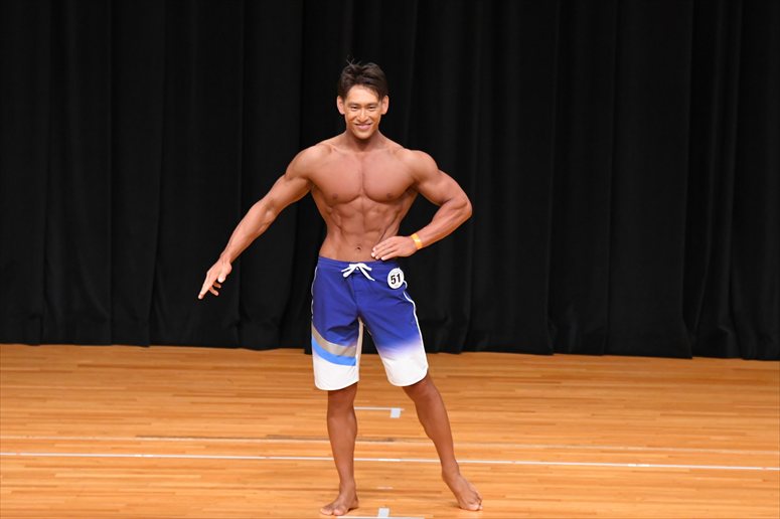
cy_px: 260
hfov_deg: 7.6
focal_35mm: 270
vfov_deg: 5.1
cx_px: 390
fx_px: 5847
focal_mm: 180
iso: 4000
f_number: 5.6
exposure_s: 1/400
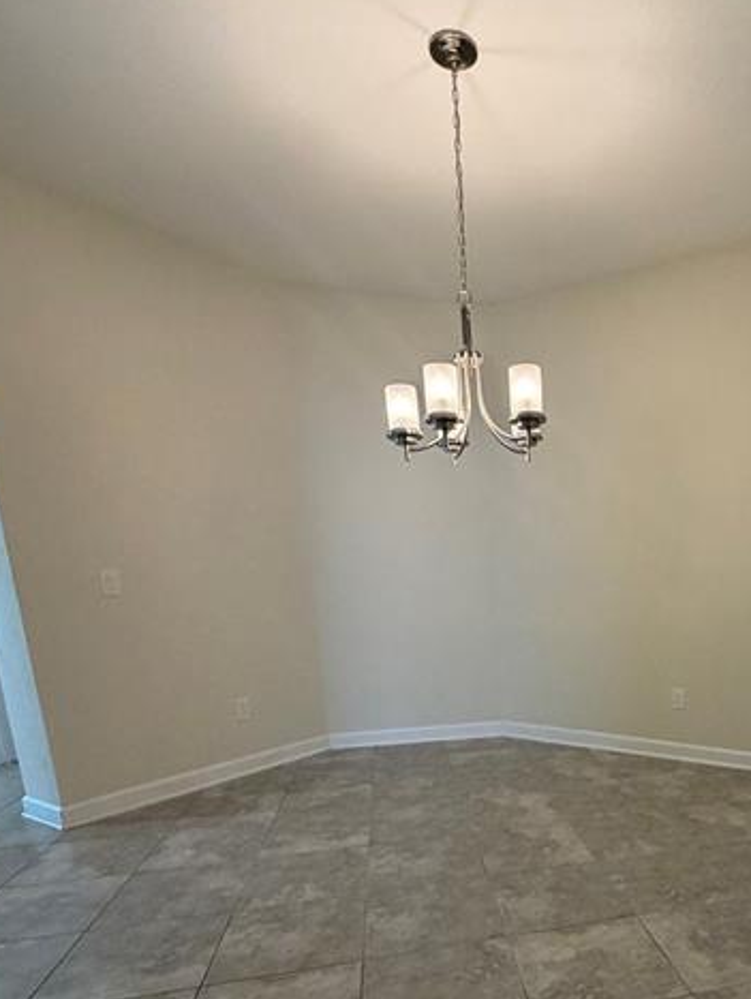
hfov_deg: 55.4
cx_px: 586
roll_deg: +1.4
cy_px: 727
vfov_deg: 69.8
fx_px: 664
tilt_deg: -12.9
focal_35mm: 23
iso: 250
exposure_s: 1/60
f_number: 2.2
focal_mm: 2.22
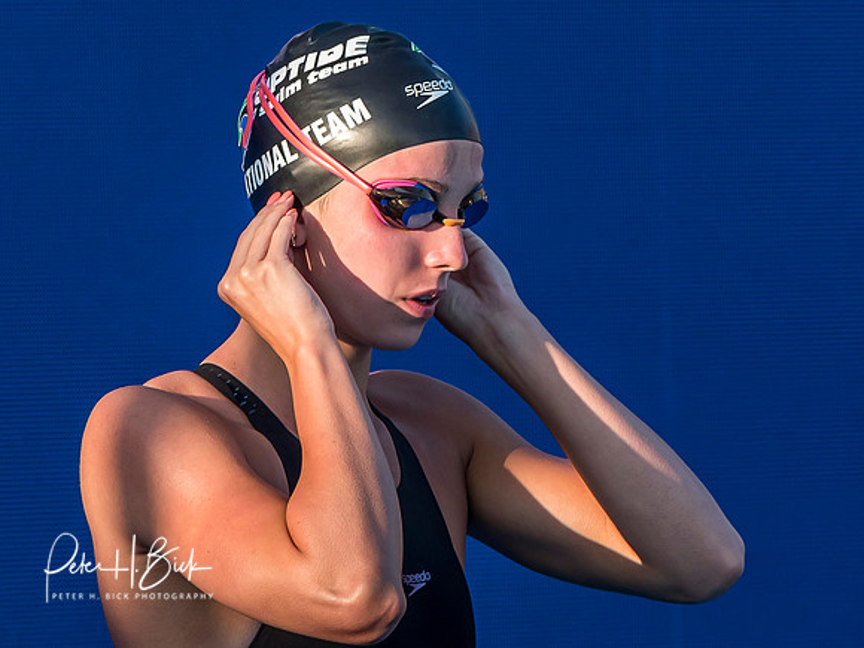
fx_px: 20686
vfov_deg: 1.8
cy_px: 274
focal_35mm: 829
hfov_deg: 2.4
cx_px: 403
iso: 400
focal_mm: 200
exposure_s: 1/640
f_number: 5.6
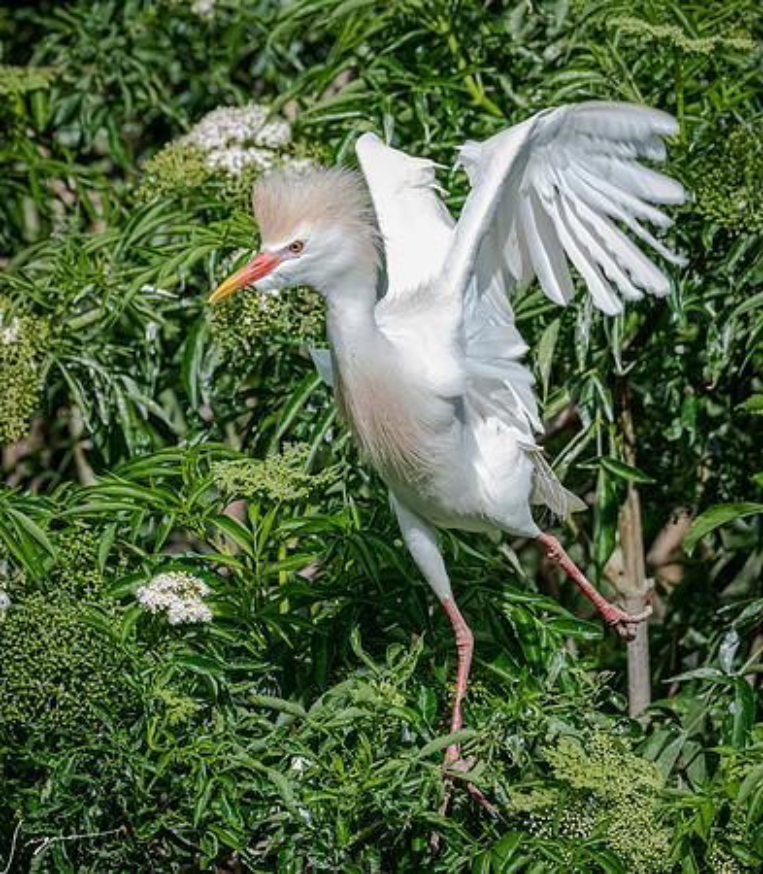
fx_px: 20601
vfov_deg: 2.4
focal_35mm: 769
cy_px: 291
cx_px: 126
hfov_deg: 2.1
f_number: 9
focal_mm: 400
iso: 2000
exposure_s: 1/2500
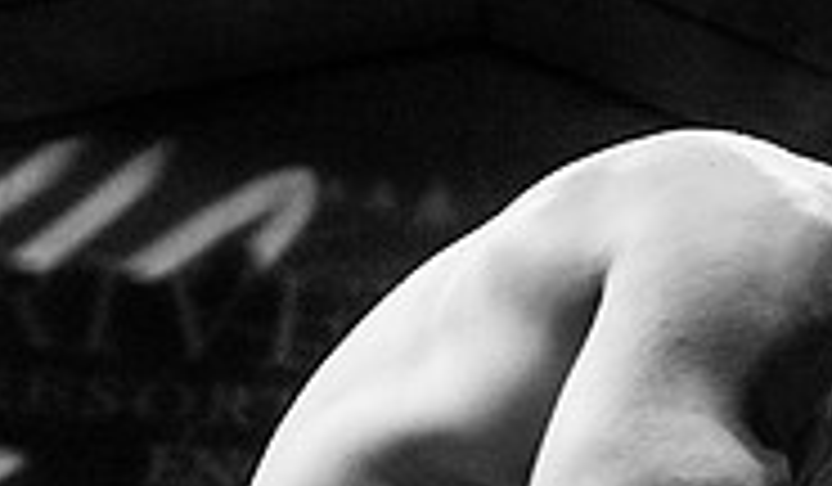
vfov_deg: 11.6
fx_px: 2382
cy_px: 77
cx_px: 1335
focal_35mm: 107
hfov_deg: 17.3
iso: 4000
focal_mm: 31
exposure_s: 1/1000
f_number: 4
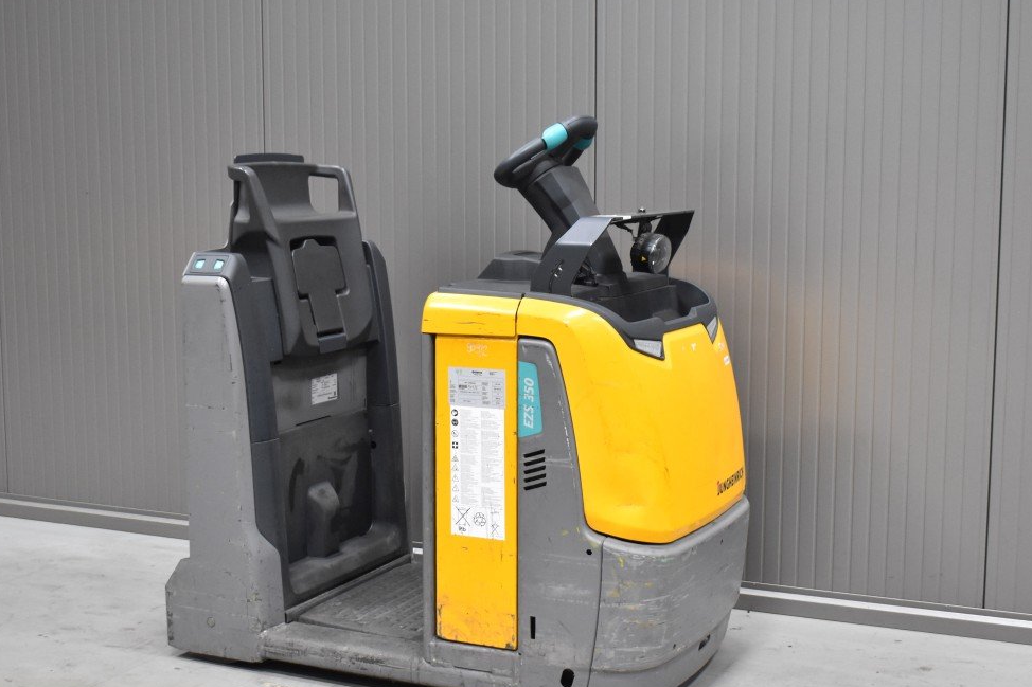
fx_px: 1537
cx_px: 503
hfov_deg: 37.1
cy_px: 377
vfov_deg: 25.2
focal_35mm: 54
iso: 1600
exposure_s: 1/60
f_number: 4.2
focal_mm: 29
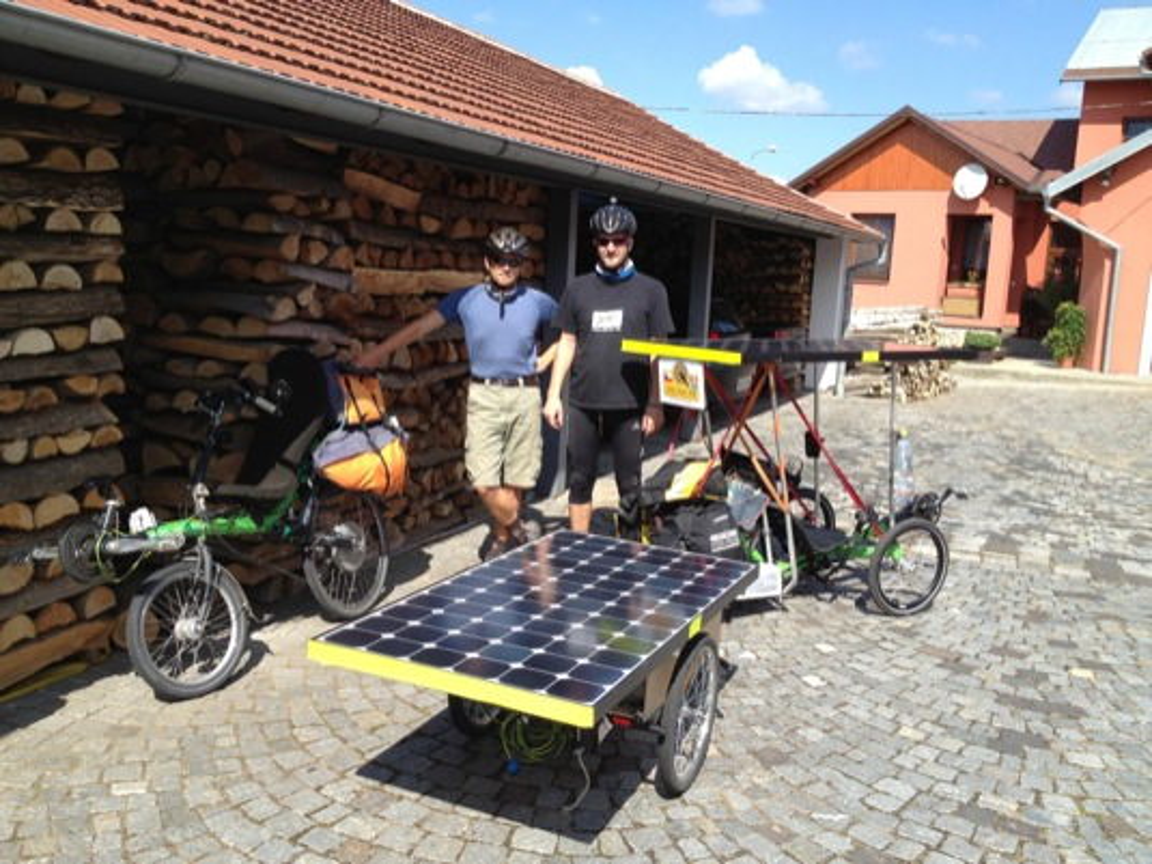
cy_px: 432
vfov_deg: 40.7
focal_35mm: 35
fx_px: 1165
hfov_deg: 52.6
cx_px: 576
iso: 64
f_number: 2.4
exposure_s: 1/935
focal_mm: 4.28
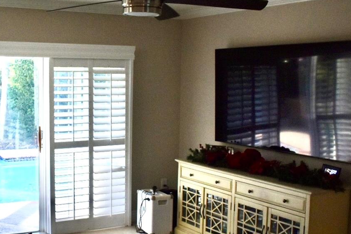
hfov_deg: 38.2
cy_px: 132
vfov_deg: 26.4
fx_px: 497
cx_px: 101
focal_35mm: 51
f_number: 3.5
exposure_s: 1/500
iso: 900
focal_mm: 18
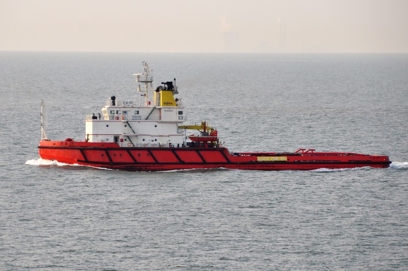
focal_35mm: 240
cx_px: 204
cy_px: 136
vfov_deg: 5.7
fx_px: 2716
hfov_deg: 8.6
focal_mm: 160
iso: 200
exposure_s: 1/500
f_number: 6
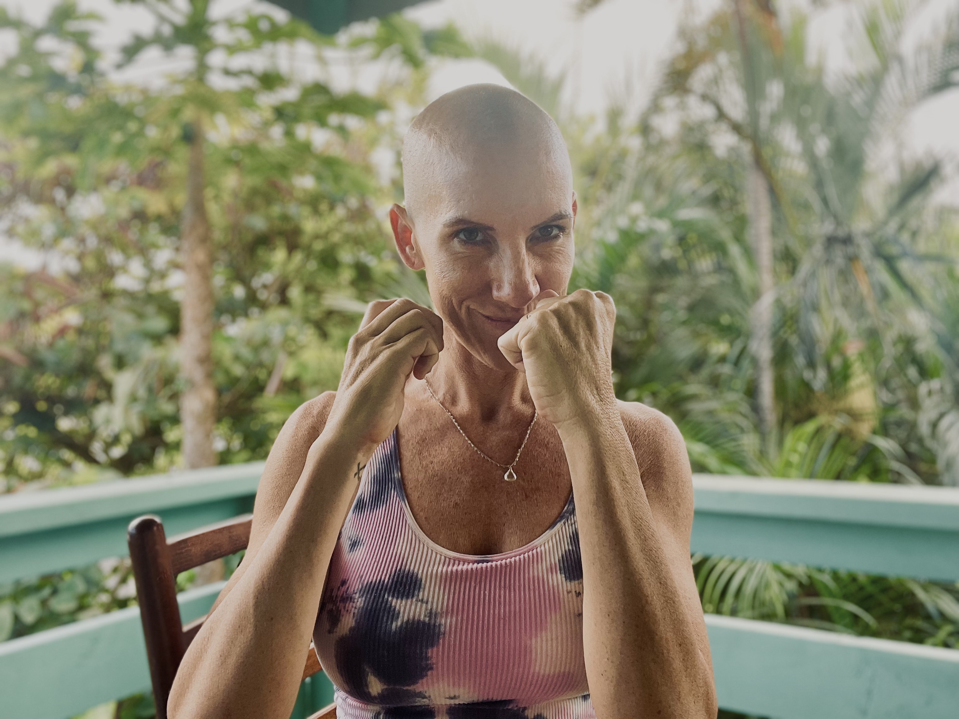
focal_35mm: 30
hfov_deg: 60.0
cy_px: 360
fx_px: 831
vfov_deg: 46.8
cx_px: 480
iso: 80
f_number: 2.2
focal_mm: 2.71
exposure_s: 1/121
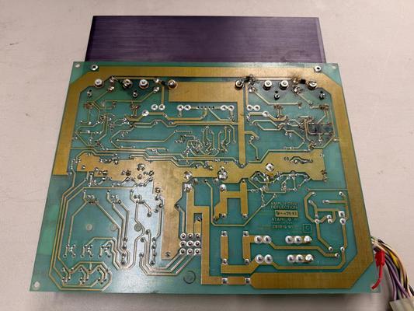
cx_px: 207
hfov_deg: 71.6
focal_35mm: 24
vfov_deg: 56.8
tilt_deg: -68.0
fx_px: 287
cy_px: 156
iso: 125
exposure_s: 1/120
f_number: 1.78
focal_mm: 6.76
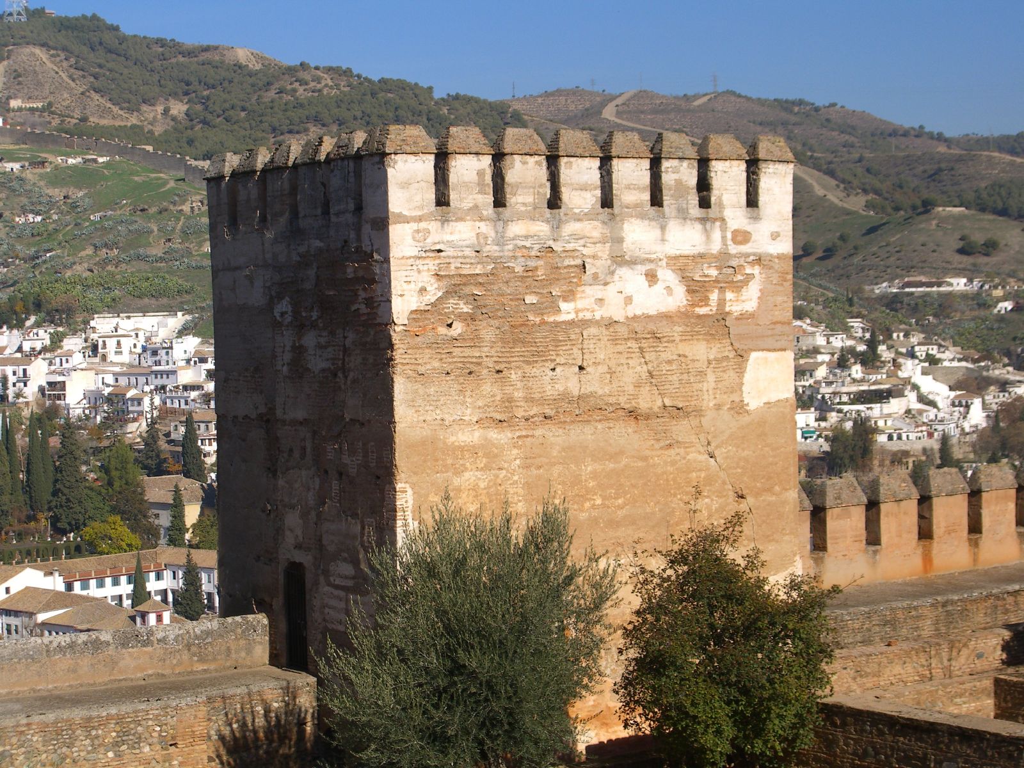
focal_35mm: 80
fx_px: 2367
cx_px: 512
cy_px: 384
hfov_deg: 24.4
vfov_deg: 18.4
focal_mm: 16.6
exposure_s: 1/500
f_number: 6
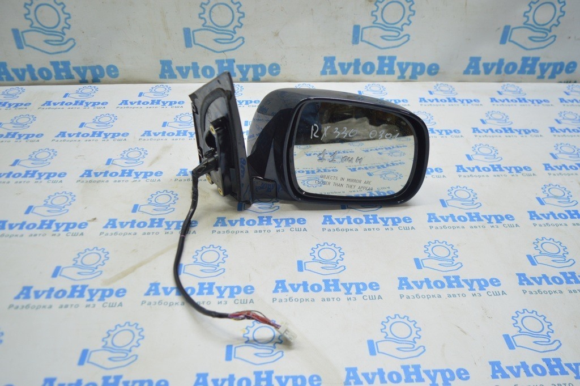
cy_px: 193
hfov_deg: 62.0
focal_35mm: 30
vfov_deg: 43.5
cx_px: 290
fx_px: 483
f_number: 3.8
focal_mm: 20
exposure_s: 1/40
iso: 400
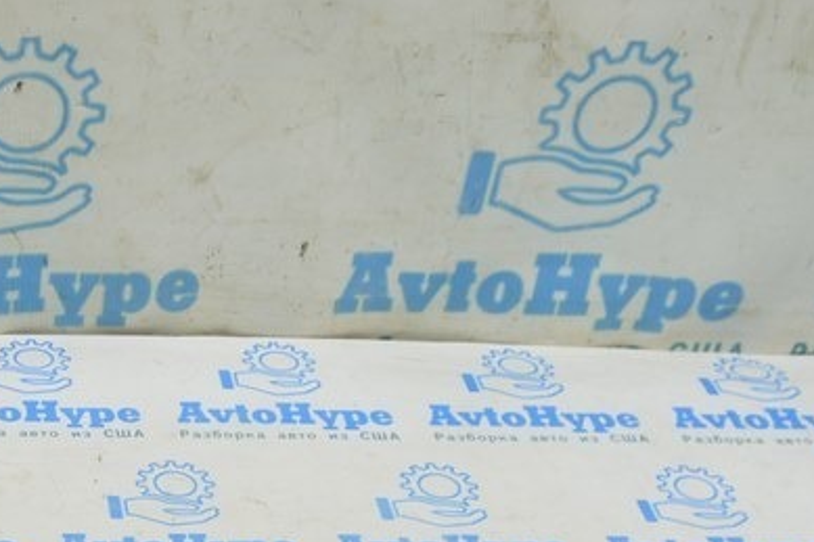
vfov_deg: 16.3
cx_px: -65
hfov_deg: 24.1
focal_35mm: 79
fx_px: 1785
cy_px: 706
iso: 400
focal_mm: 20
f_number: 5.6
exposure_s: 1/20
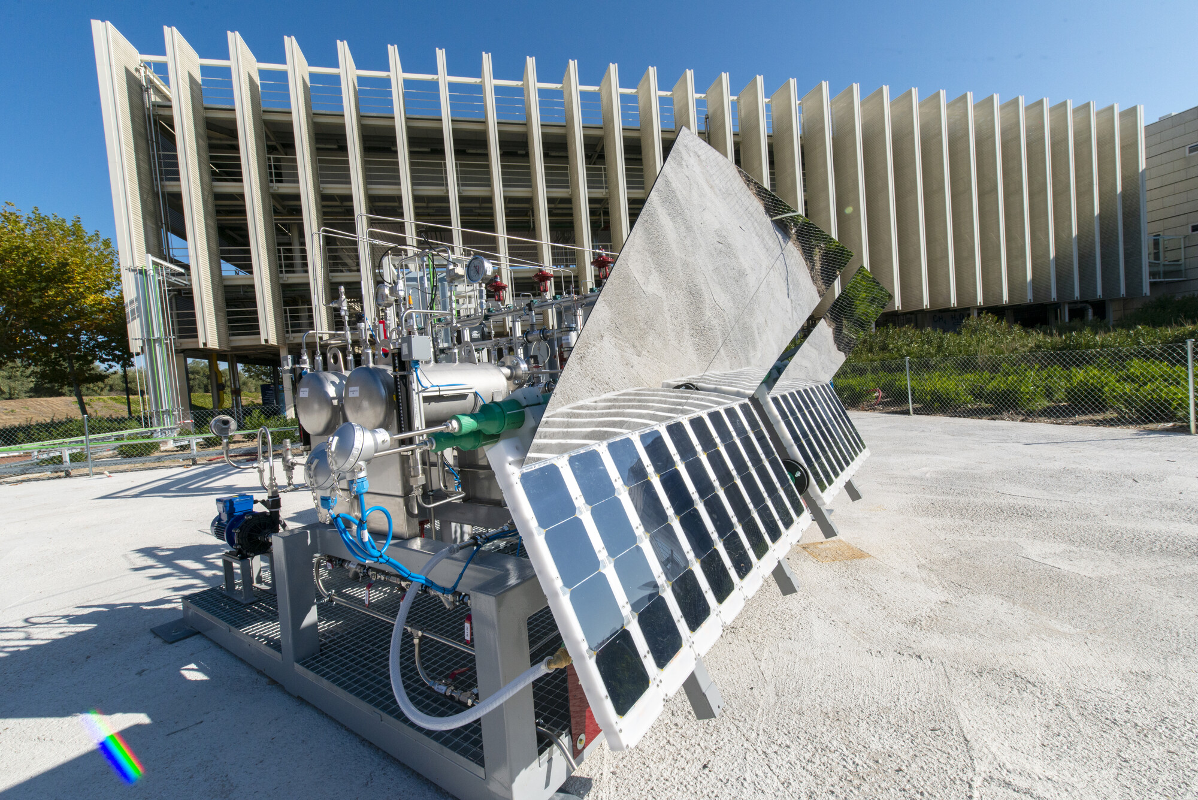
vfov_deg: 77.4
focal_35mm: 15
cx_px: 599
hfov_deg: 100.4
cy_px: 400
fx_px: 499
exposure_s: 1/640
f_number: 16
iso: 800
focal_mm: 15
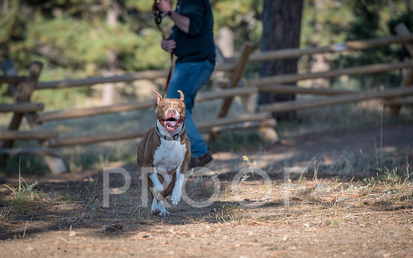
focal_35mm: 237
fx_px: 2668
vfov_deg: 5.5
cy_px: 154
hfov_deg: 8.9
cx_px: 207
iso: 200
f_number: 4
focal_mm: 190
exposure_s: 1/1600
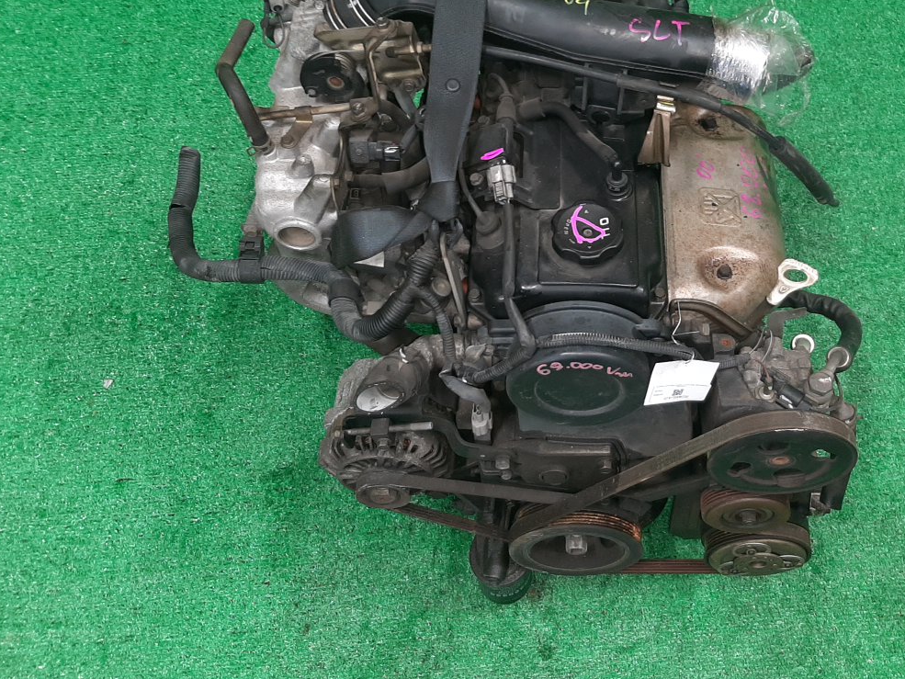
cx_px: 579
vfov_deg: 37.5
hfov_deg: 48.4
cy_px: 260
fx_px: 994
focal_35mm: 38
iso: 121
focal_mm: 3.93
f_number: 1.7
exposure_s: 1/50
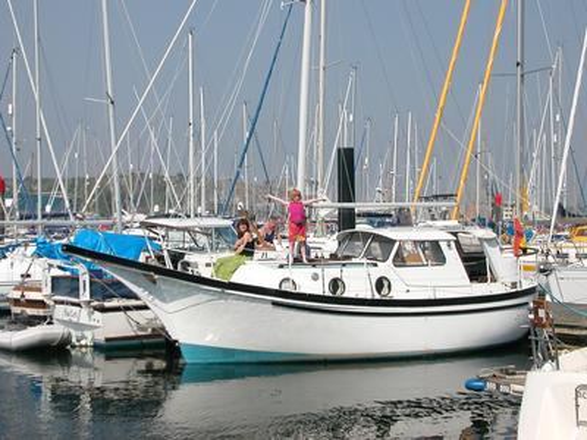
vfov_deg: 22.9
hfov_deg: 30.3
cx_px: 294
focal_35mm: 64
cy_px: 220
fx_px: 1085
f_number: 3.5
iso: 100
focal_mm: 9.7
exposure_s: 1/1602
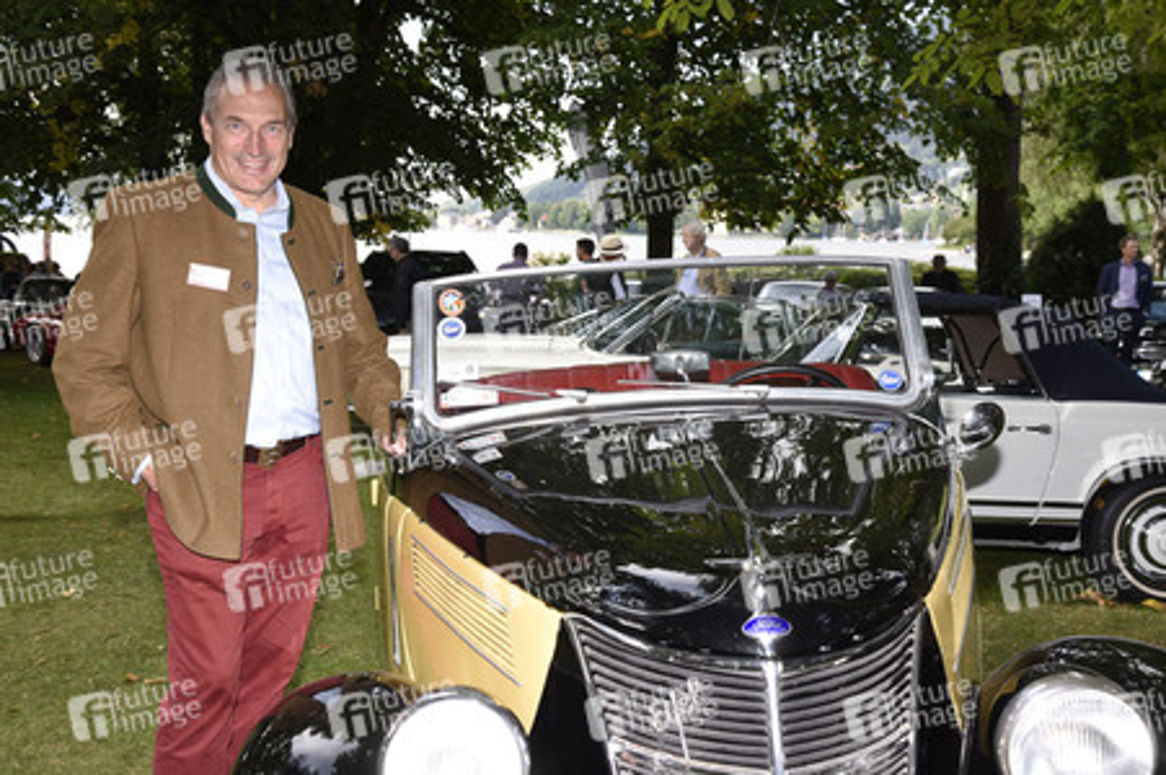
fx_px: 1489
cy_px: 388
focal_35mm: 46
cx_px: 583
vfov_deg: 29.2
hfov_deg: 42.8
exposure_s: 1/125
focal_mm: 46
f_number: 8
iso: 400
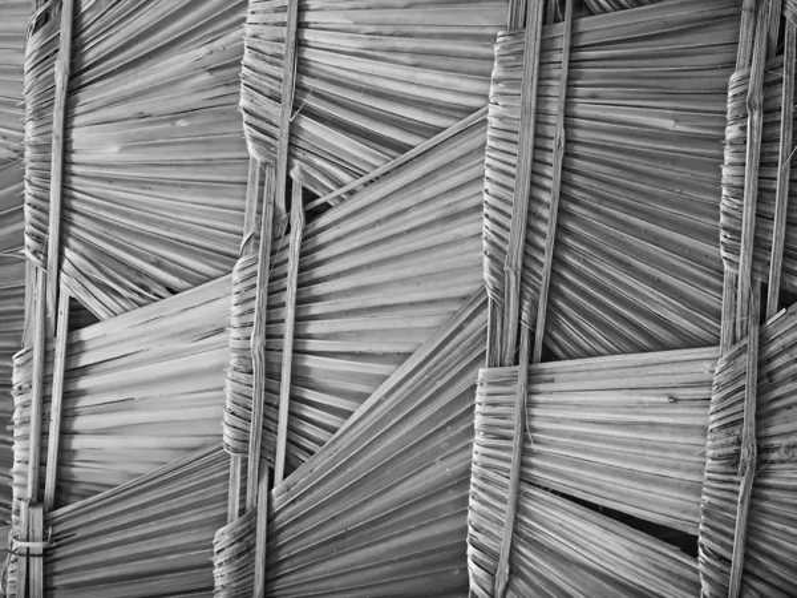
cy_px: 299
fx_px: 2763
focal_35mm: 120
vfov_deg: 12.3
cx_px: 398
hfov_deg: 16.4
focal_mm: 60
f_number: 3.2
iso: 1600
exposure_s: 1/125
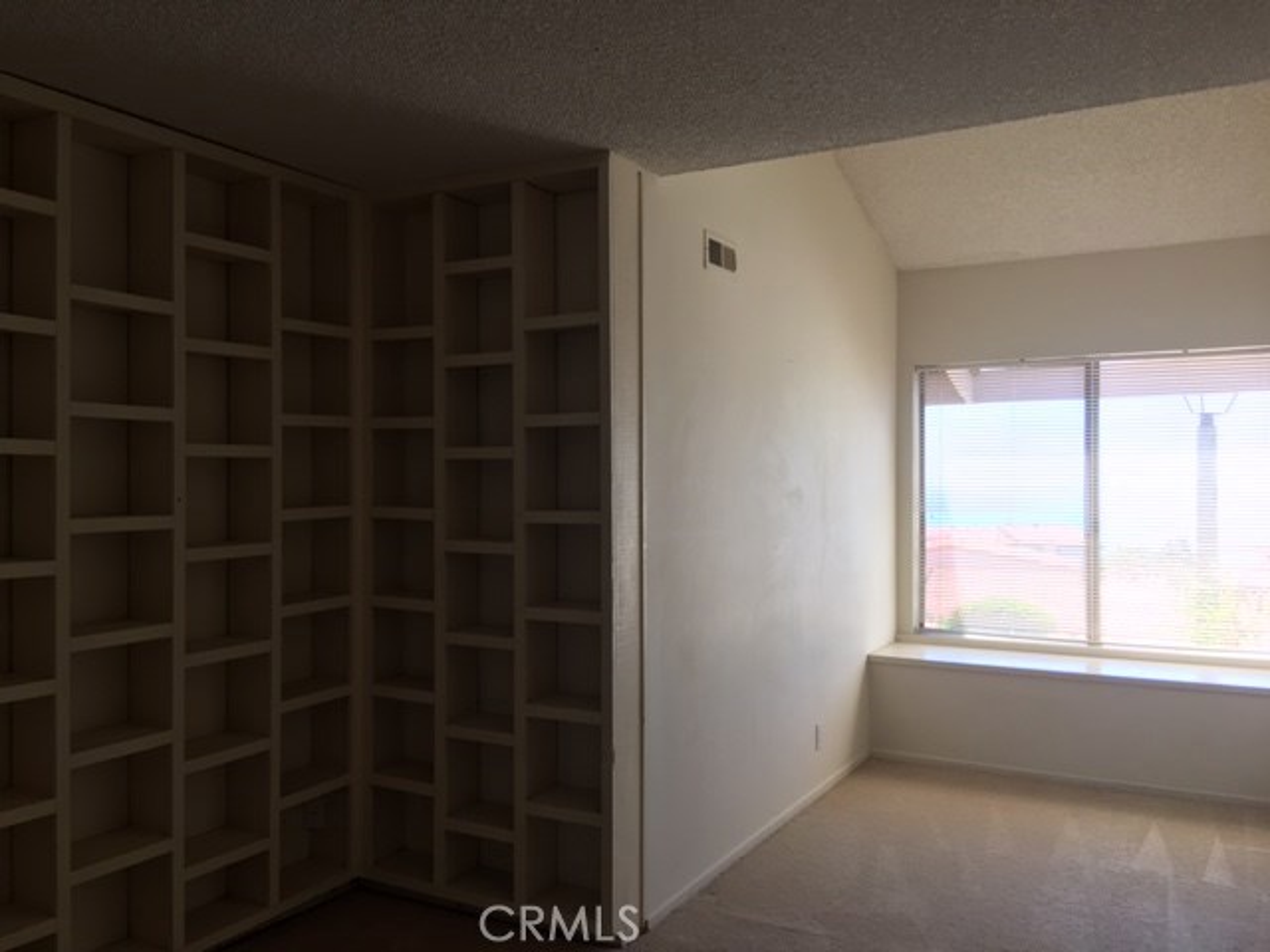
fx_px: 1064
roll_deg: +0.5
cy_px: 476
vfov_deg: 48.2
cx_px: 635
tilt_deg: +1.0
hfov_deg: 61.7
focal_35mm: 29
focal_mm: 4.15
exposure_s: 1/120
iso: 40
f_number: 2.2
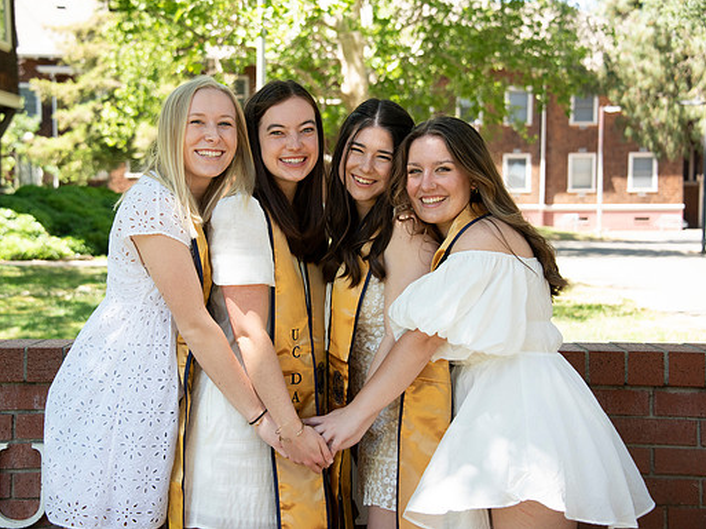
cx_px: 318
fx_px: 1508
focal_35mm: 74
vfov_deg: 19.9
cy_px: 264
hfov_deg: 26.3
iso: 640
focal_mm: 68
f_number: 5.6
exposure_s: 1/320
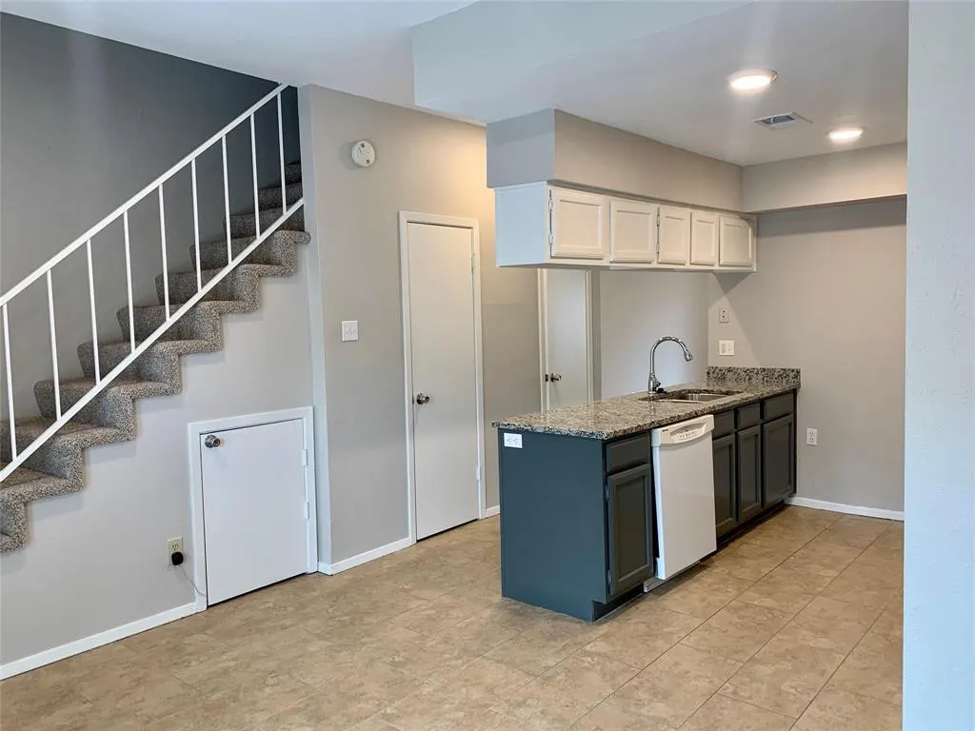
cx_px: 488
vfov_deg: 53.1
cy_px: 366
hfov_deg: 67.3
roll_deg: +1.5
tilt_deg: -4.4
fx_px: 732
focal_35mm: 26
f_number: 1.8
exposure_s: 1/60
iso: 64
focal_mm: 4.25
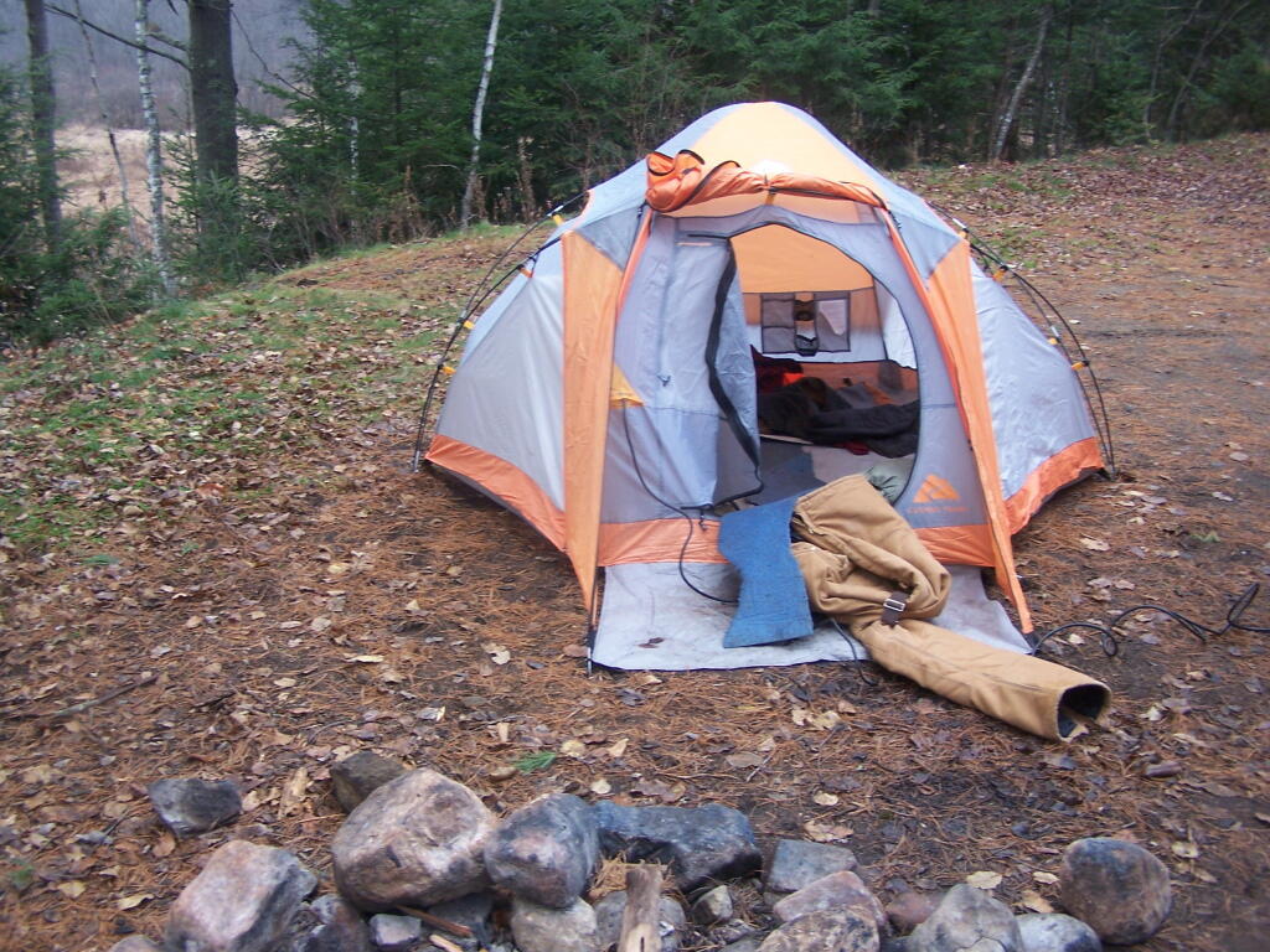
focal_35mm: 38
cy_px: 476
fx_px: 1394
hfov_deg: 49.0
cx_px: 635
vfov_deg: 37.7
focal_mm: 6.3
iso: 100
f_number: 2.8
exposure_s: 1/30
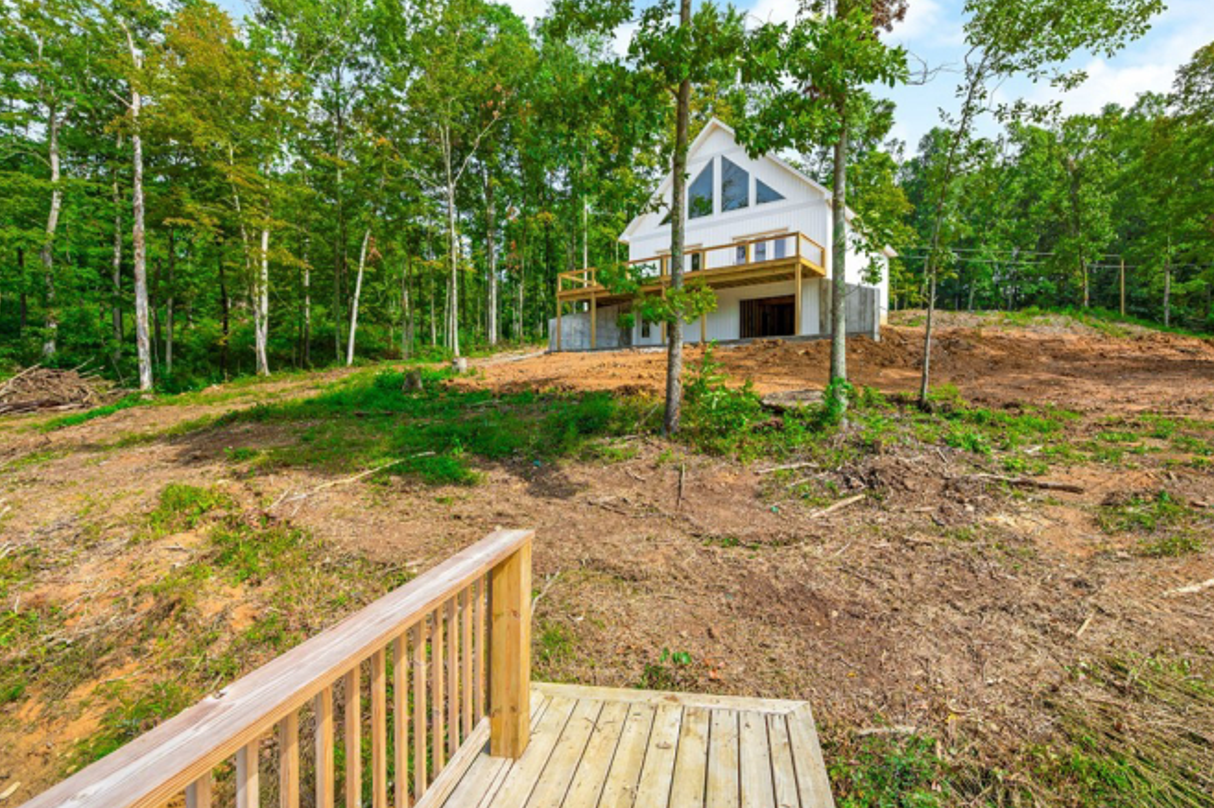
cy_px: 408
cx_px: 661
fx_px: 539
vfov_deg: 73.7
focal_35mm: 16
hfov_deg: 96.5
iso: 200
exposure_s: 1/640
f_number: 6.3
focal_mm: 14
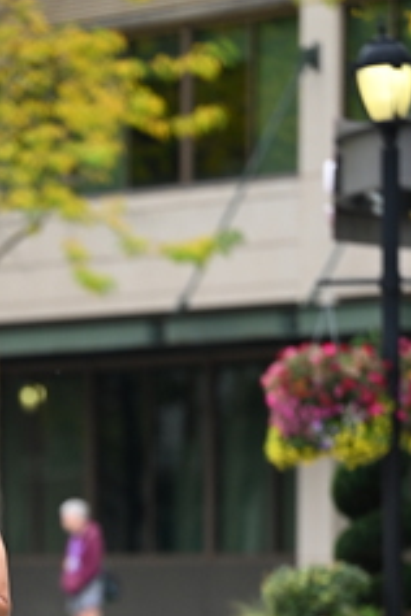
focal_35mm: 464
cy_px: 564
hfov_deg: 3.0
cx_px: 17
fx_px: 7945
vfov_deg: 4.4
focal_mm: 200
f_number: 2.8
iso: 640
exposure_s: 1/1600
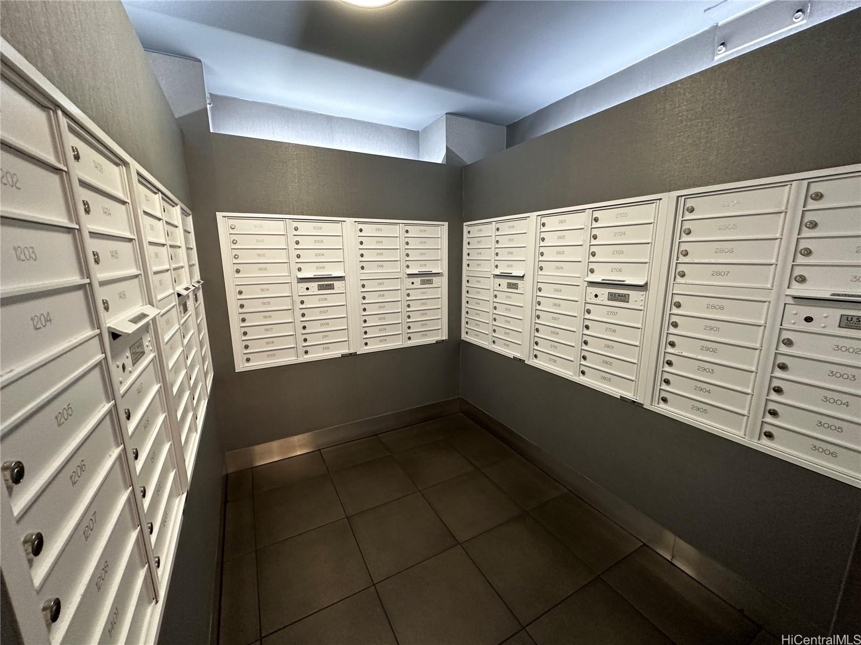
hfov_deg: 102.1
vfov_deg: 85.7
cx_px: 430
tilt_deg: -10.4
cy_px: 322
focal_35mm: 14
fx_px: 348
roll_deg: +0.0
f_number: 2.2
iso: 250
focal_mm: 2.22
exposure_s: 1/60
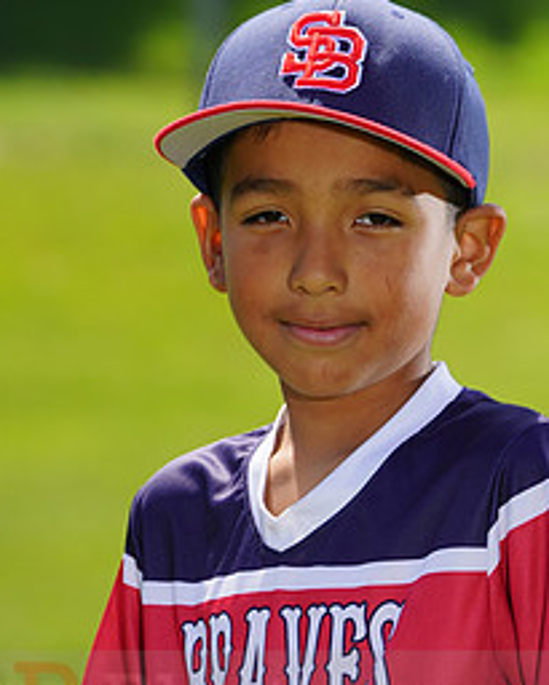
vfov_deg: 3.9
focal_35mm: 499
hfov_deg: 3.1
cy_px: 688
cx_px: 296
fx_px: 10129
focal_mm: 235
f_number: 8
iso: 100
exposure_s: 1/250
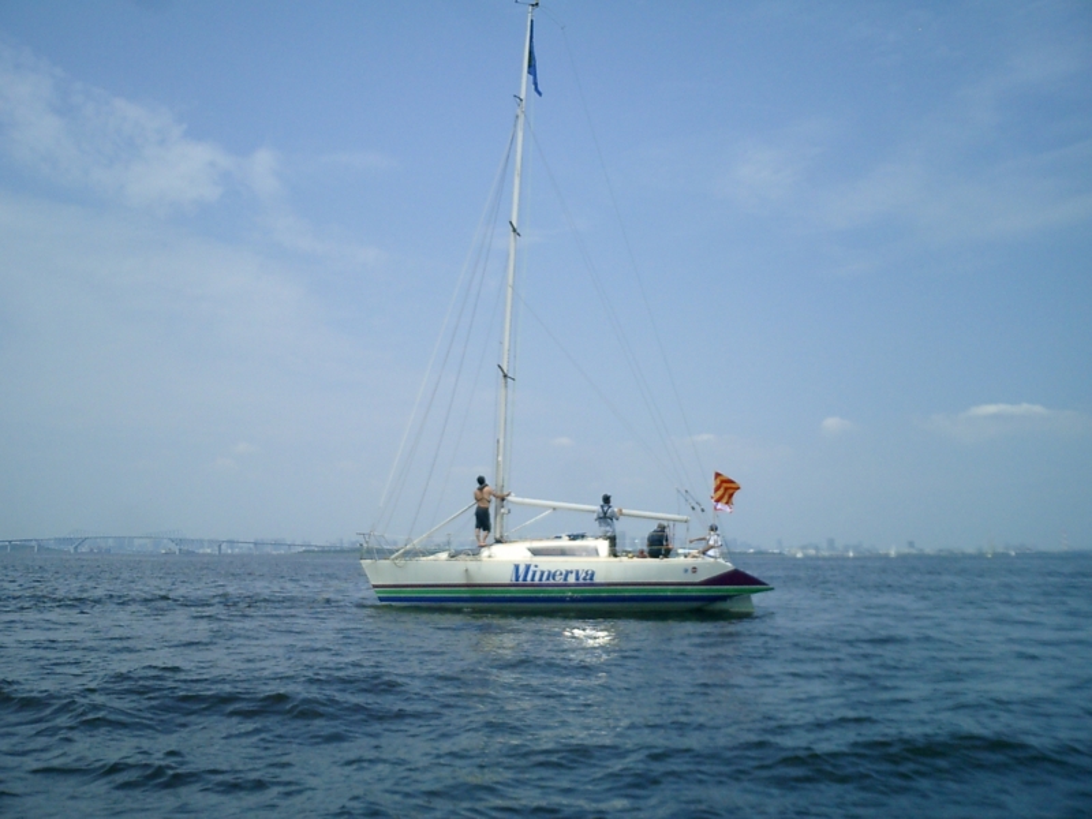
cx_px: 546
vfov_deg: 39.7
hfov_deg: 51.4
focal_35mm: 36
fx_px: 1136
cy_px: 410
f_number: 3.2
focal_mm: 7.5
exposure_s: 1/3200
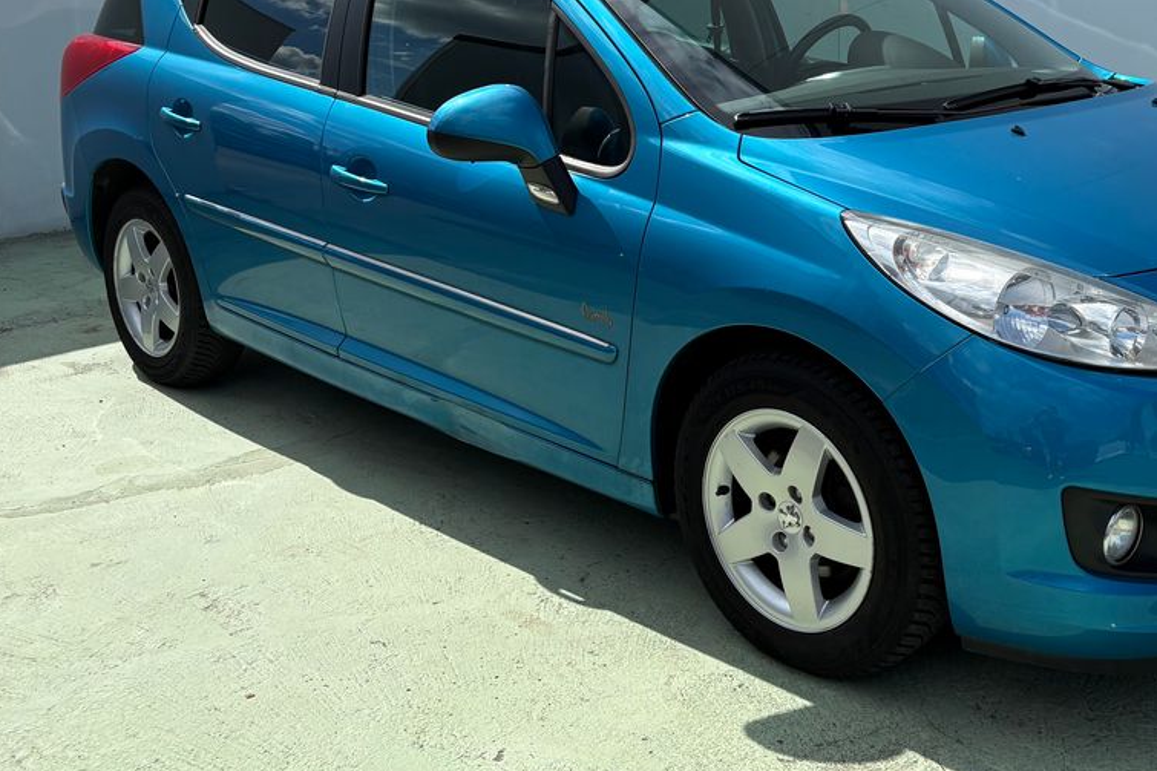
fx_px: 1382
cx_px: 811
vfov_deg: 30.9
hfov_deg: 44.5
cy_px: 247
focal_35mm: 43
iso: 50
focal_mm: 5.96
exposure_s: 1/4065
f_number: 1.6
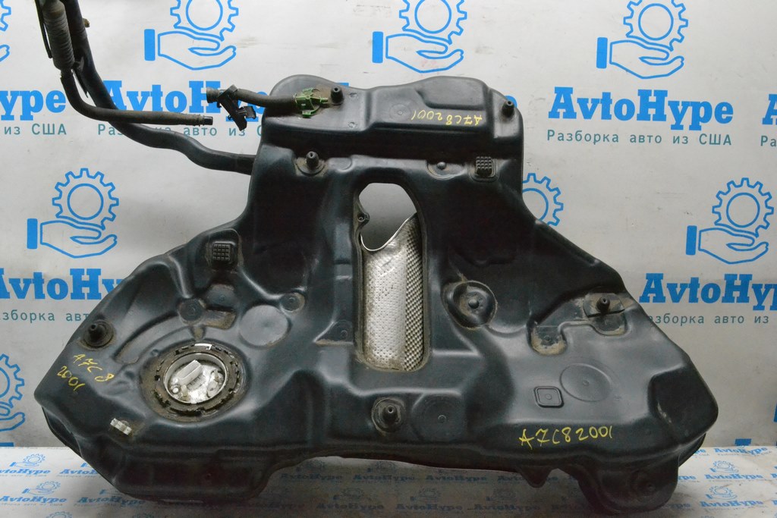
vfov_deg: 40.0
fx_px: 712
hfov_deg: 57.2
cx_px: 388
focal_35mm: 33
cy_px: 259
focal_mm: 22
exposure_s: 1/160
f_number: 10
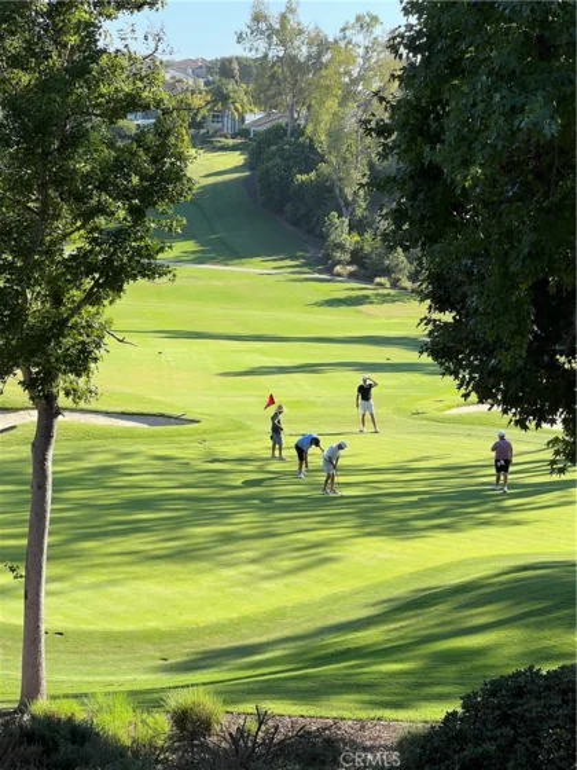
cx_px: 288
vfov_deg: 25.3
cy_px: 385
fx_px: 1711
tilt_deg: -8.8
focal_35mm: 77
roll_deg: -2.8
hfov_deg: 19.1
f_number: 2.8
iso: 32
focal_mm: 9
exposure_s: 1/256
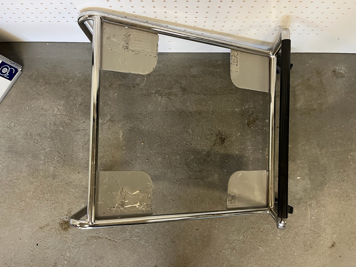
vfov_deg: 53.1
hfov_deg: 67.3
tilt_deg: -88.3
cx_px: 178
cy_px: 134
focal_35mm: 26
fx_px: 267
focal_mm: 5.1
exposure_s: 1/50
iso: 125
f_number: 1.6
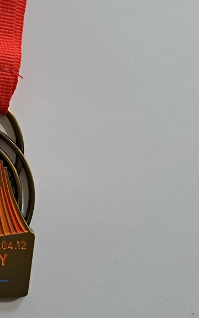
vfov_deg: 49.3
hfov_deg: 28.4
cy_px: 153
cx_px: -33
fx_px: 347
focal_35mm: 40
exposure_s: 1/33
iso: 400
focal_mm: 4.65
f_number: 1.8
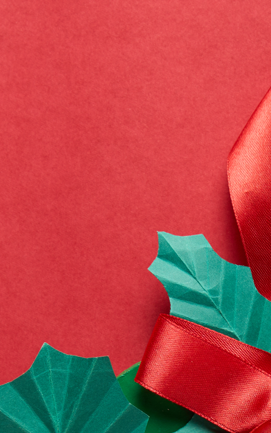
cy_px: 587
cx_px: 308
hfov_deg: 6.4
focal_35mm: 205
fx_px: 2422
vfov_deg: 10.0
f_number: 8
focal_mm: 48
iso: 160
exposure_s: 1/100
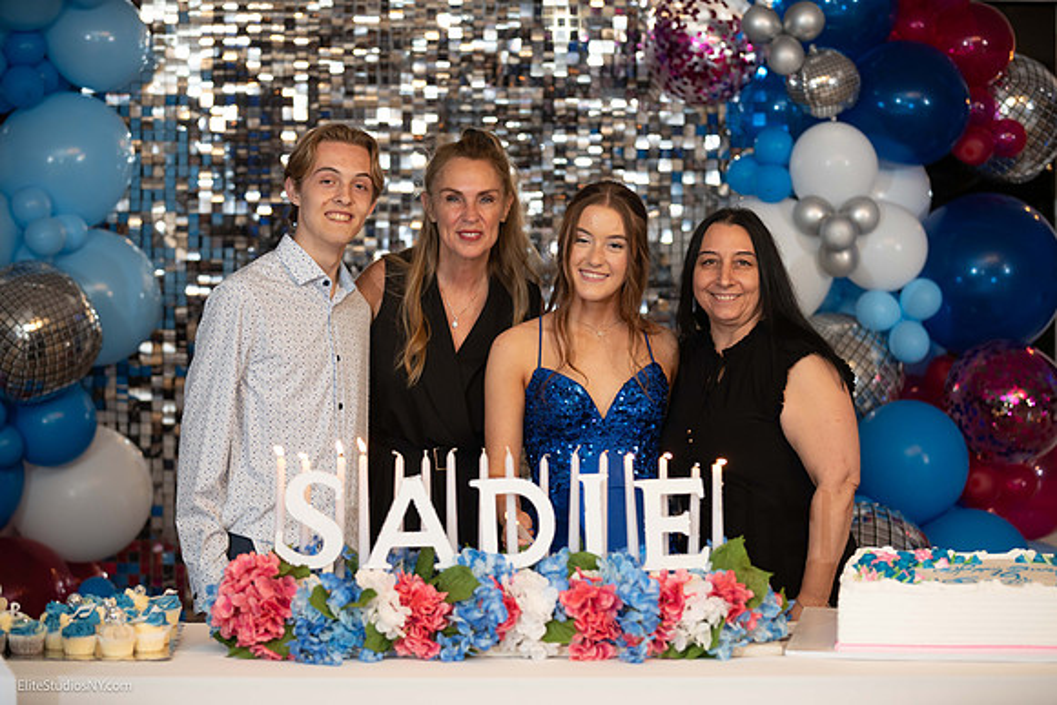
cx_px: 528
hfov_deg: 19.5
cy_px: 352
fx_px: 3083
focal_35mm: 105
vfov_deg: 13.0
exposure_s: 1/125
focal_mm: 105
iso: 800
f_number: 2.8
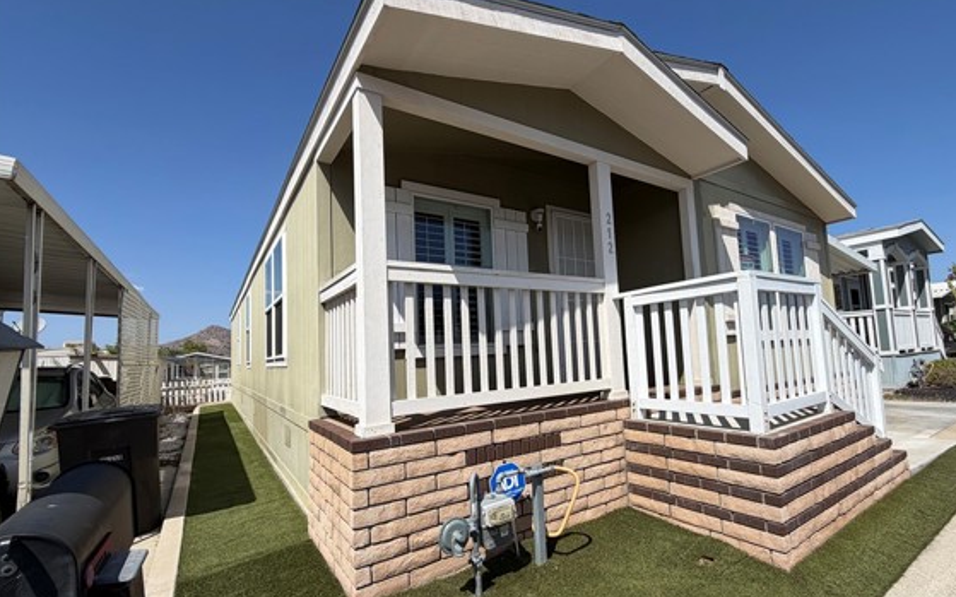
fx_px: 443
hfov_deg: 94.0
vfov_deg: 67.9
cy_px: 316
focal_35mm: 17
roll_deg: +2.9
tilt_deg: +4.8
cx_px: 528
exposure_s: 1/1125
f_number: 2.2
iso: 20
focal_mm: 2.22
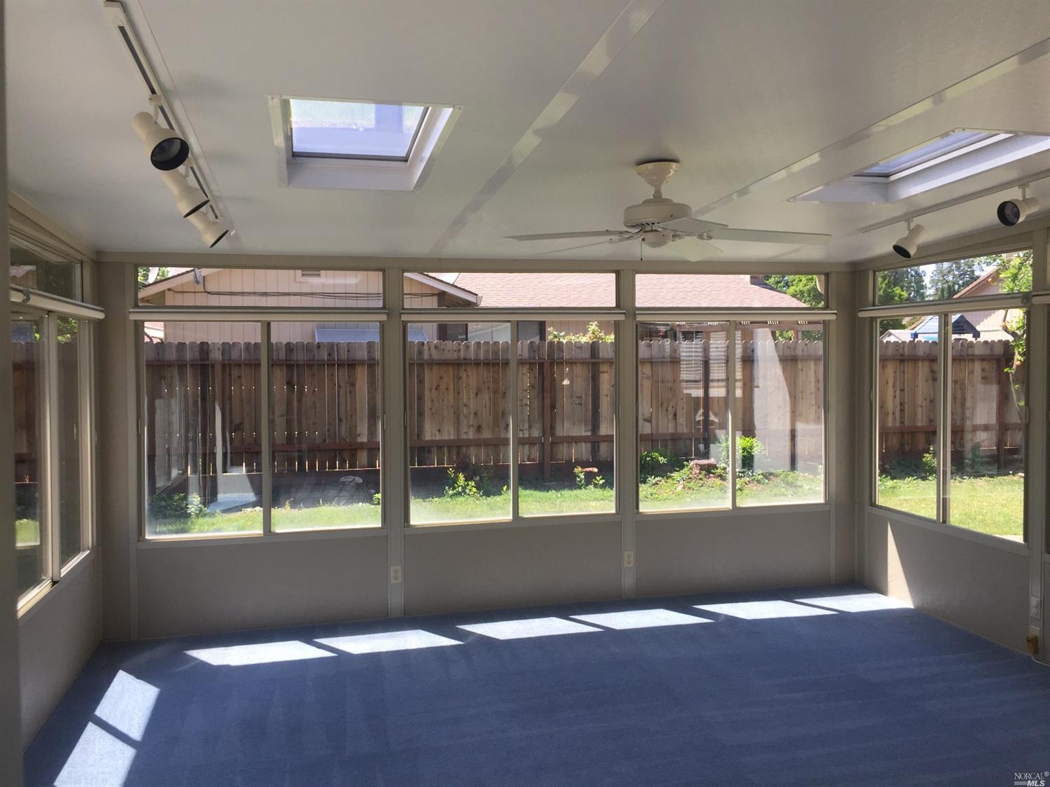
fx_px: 879
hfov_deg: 61.7
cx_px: 525
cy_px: 394
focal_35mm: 29
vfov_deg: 48.2
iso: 32
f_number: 2.2
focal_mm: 4.15
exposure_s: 1/314
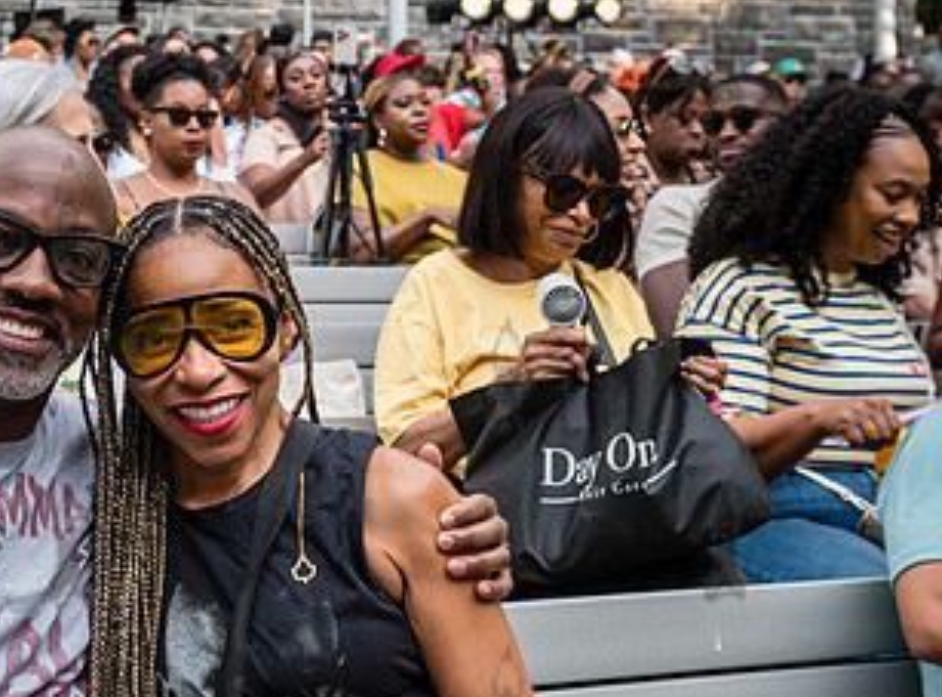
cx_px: 146
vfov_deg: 18.7
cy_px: 380
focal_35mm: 78
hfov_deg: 24.6
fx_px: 2112
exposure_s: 1/400
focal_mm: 31
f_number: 4.5
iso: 1000
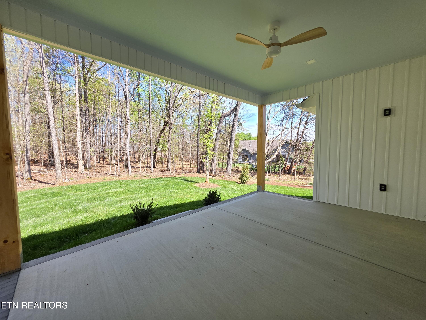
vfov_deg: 89.9
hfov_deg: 106.2
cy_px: 160
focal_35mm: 13
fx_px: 160
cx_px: 213
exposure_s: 1/375
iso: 40
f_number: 1.9
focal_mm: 2.2
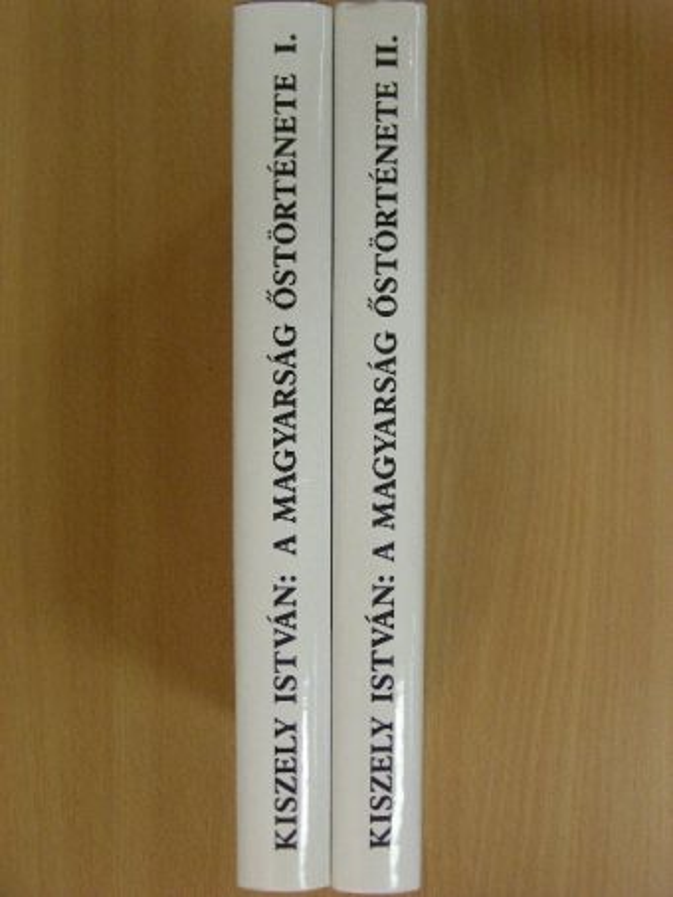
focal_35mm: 48
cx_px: 336
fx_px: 1244
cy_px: 448
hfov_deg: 30.3
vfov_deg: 39.6
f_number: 3.5
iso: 181
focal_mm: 8
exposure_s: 1/30
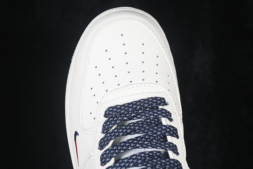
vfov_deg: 18.2
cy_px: 84
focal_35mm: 75
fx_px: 527
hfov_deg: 27.0
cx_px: 126
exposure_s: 1/80
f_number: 7.1
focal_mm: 50
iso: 160
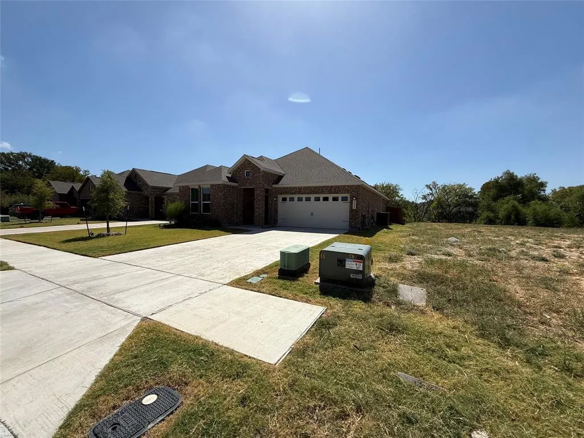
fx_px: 236
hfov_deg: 102.1
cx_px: 292
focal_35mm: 14
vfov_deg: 85.7
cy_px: 219
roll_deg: -1.3
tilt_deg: -2.0
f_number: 2.2
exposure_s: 1/4425
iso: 50
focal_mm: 2.22
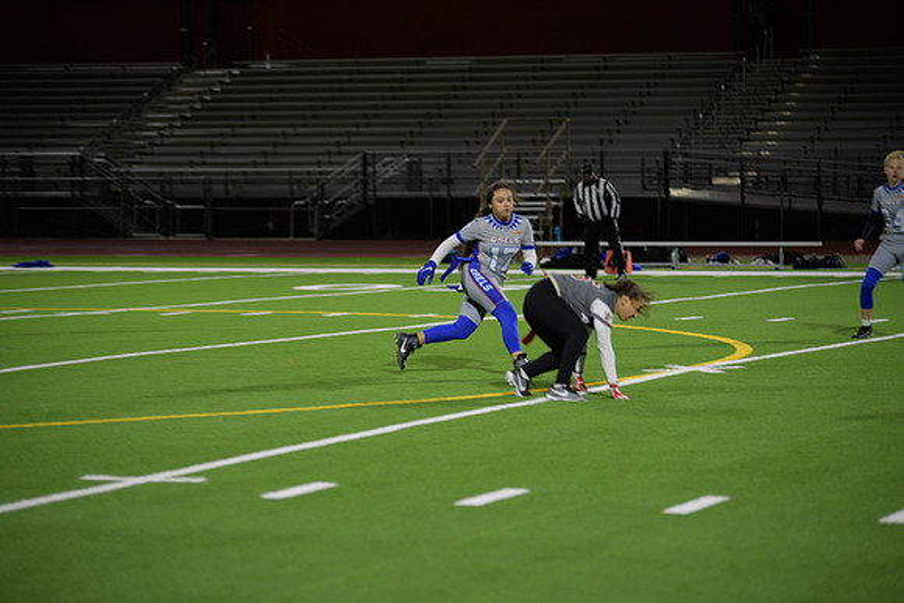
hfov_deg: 16.8
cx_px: 452
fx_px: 3064
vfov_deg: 11.2
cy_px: 302
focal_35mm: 122
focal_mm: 122
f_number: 2.8
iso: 720
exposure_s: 1/200
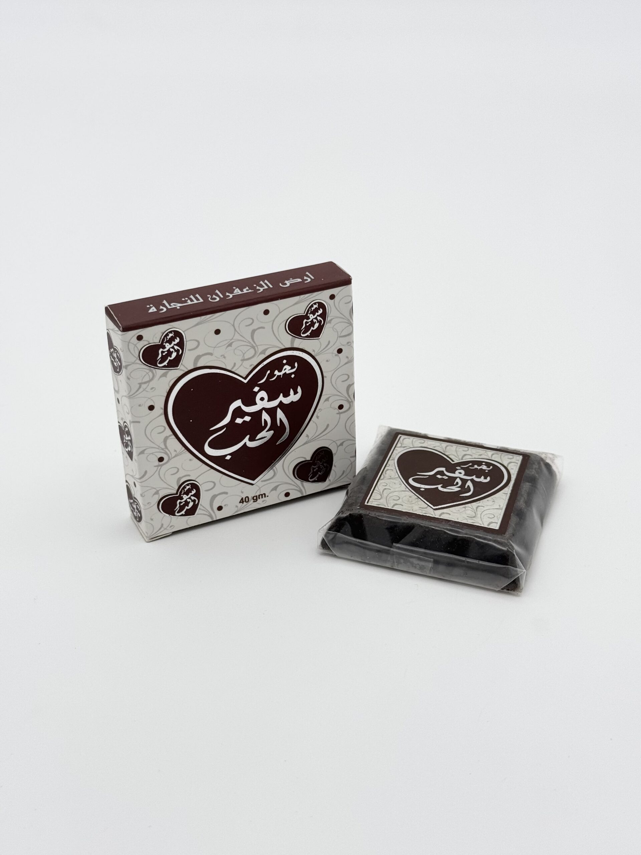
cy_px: 428
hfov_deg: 30.3
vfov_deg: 39.7
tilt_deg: -32.6
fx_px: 1185
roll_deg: -0.2
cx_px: 320
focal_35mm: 48
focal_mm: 6.76
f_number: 1.78
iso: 64
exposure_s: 1/783
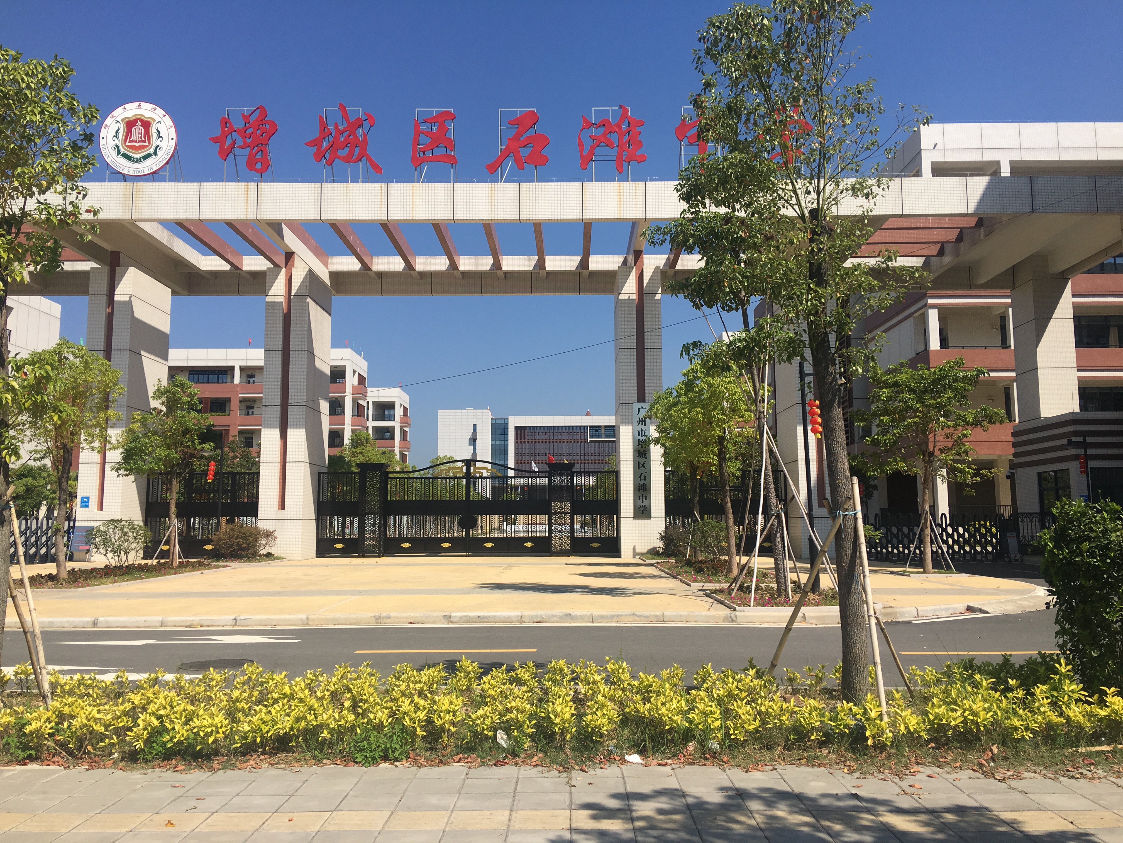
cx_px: 562
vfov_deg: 48.2
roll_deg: -0.1
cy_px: 422
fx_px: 941
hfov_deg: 61.7
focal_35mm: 29
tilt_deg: +7.6
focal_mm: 4.15
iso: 25
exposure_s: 1/2481
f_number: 2.2
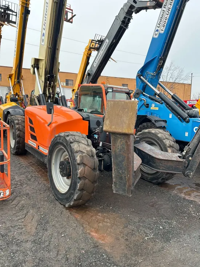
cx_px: 100
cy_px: 134
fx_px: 200
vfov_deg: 67.3
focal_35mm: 26
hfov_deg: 53.1
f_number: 1.5
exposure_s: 1/1124
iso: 50
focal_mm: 5.7
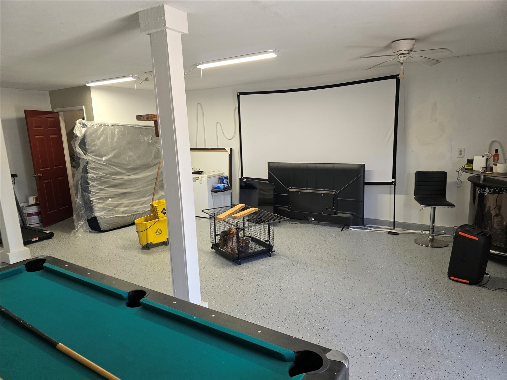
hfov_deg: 73.9
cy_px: 190
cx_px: 254
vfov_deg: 58.9
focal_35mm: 23
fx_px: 337
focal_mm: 6.3
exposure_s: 1/120
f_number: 1.7
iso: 200
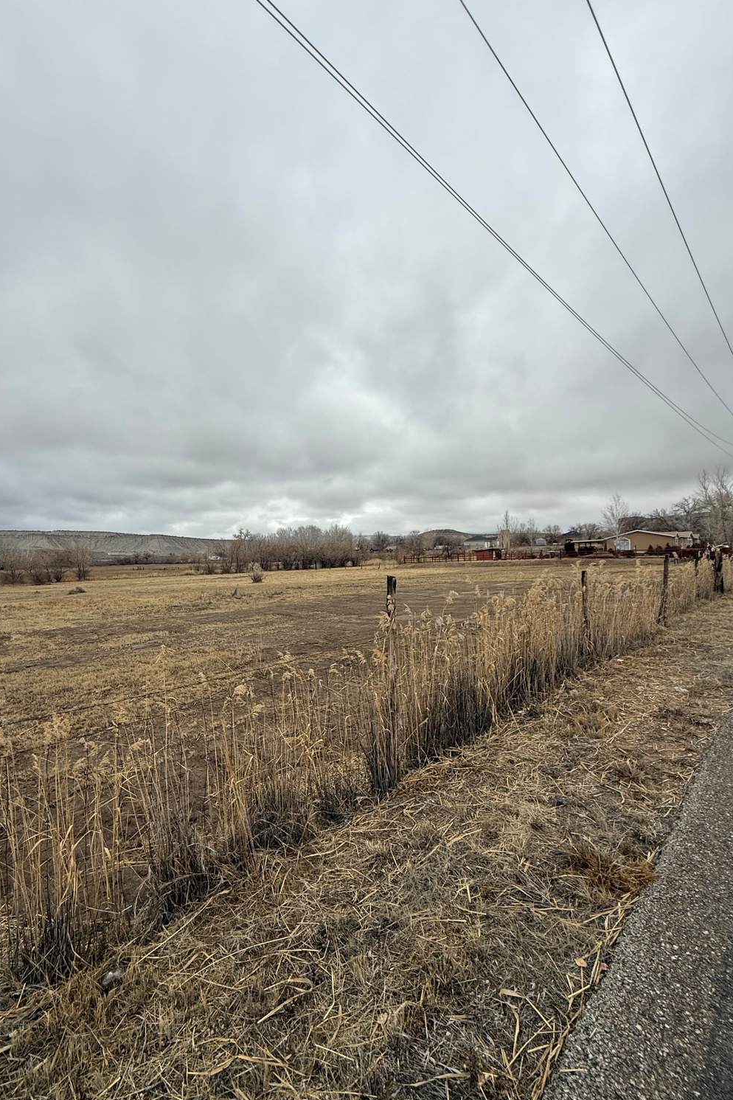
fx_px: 458
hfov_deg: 77.0
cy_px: 560
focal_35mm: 15
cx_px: 322
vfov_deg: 100.4
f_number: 2.2
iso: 50
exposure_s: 1/1656
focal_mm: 2.22
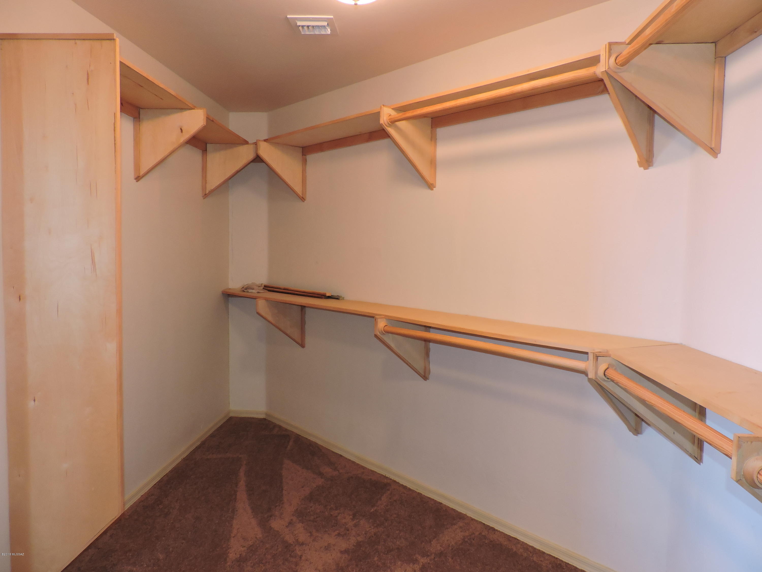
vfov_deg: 56.8
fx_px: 528
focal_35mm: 24
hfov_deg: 71.6
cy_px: 286
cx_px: 381
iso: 320
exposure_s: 1/40
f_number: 3
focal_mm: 4.3
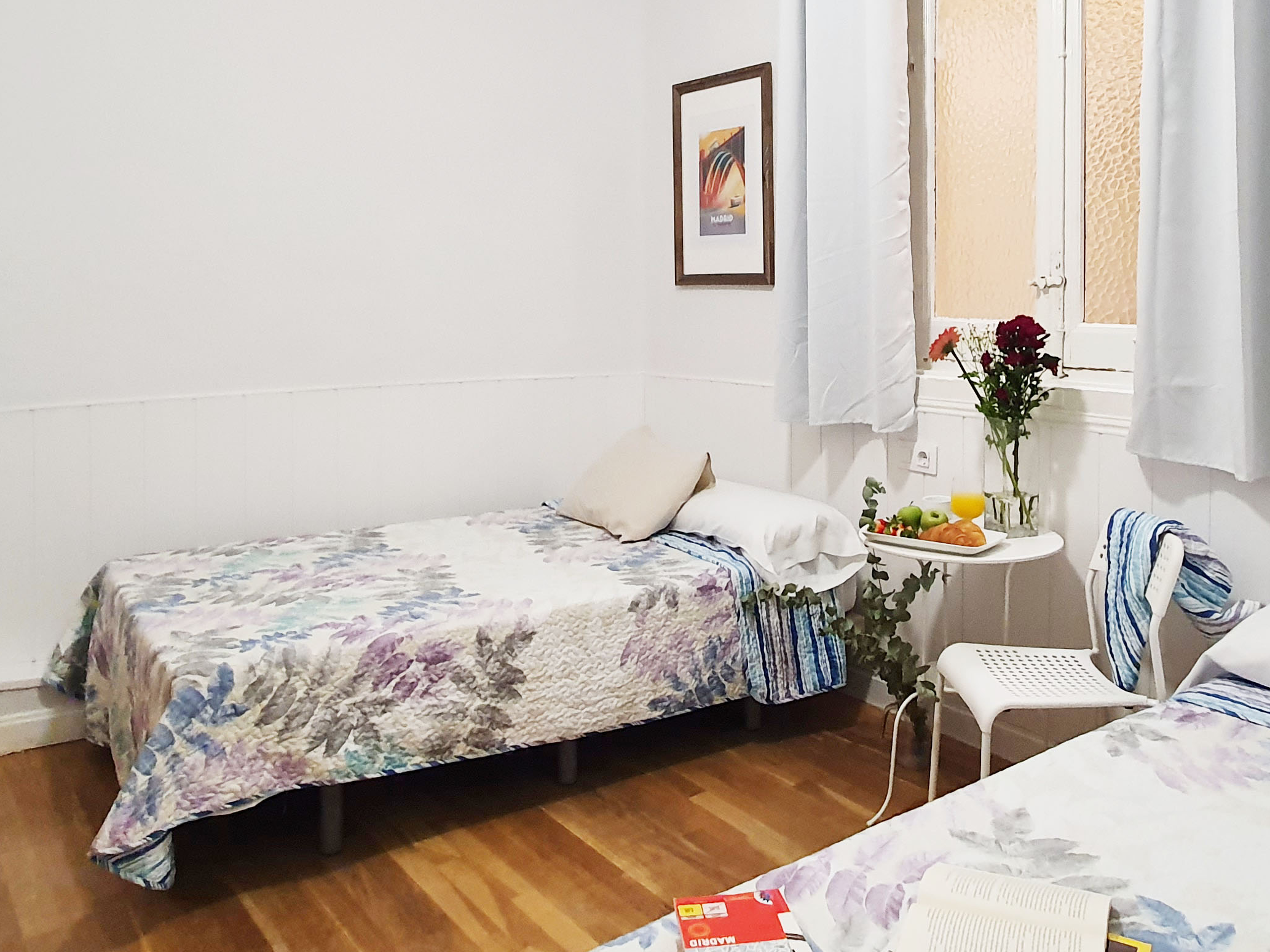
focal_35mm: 29
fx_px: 1064
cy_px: 334
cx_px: 700
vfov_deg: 47.6
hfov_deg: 61.5
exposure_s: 1/50
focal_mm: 1.8
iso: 320
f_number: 2.2
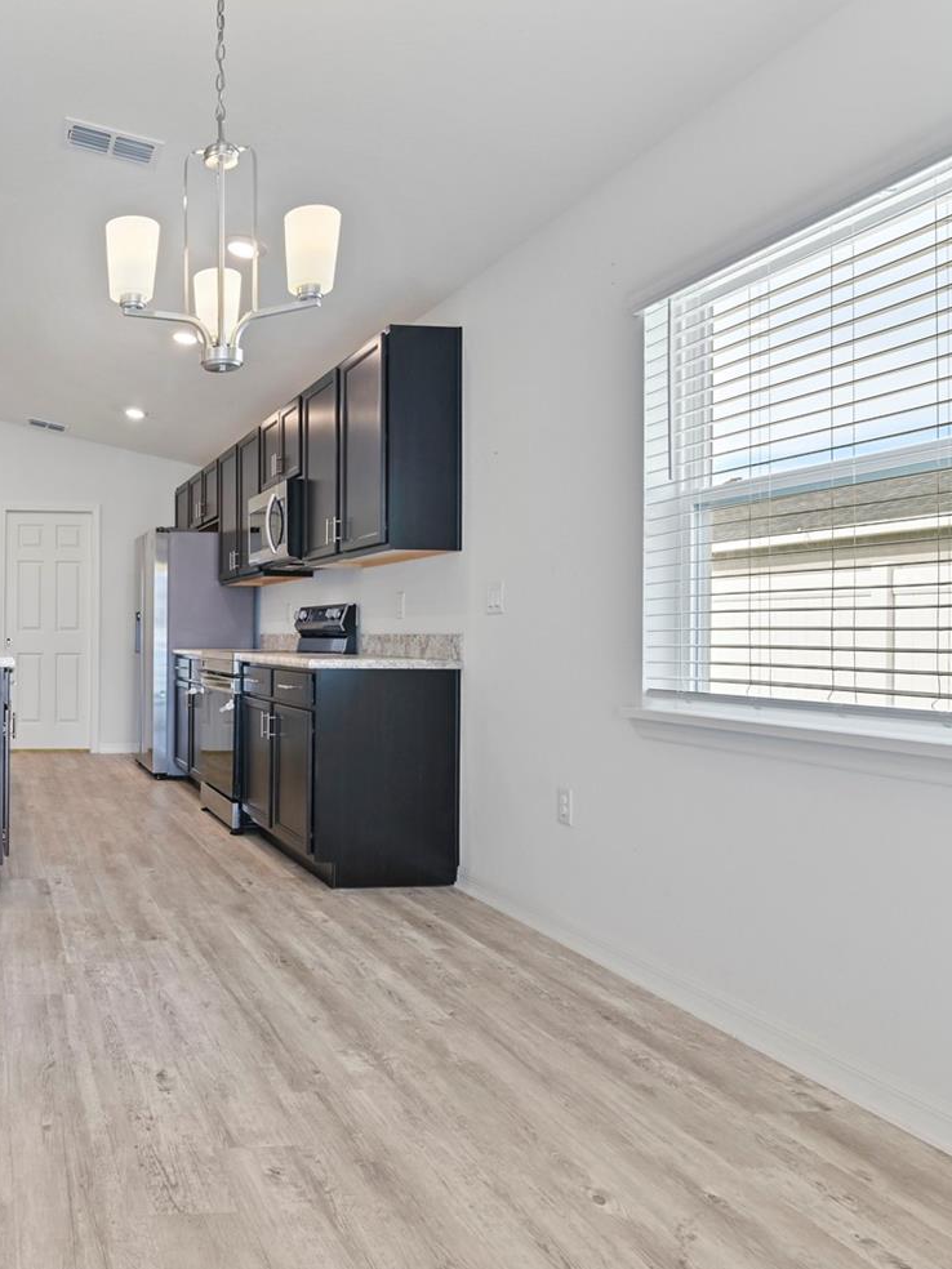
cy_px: 653
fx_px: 917
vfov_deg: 69.4
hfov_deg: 48.4
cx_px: 75
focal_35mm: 25
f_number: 8
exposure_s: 1/5
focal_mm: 16
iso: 100
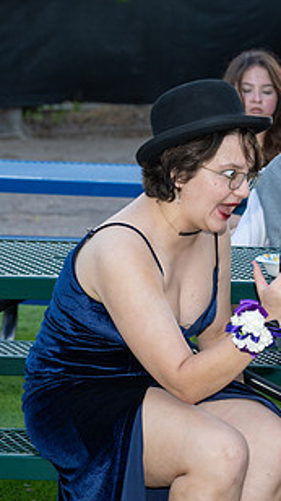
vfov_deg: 13.1
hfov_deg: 7.2
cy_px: 253
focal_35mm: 164
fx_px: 2175
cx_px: 468
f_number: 5.6
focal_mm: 83
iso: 640
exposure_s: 1/60
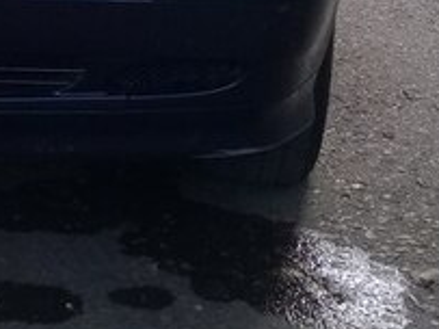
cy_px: -109
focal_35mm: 101
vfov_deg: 14.0
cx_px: -26
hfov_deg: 18.8
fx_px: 1280
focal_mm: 3.3
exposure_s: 1/120
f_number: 2.2
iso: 80
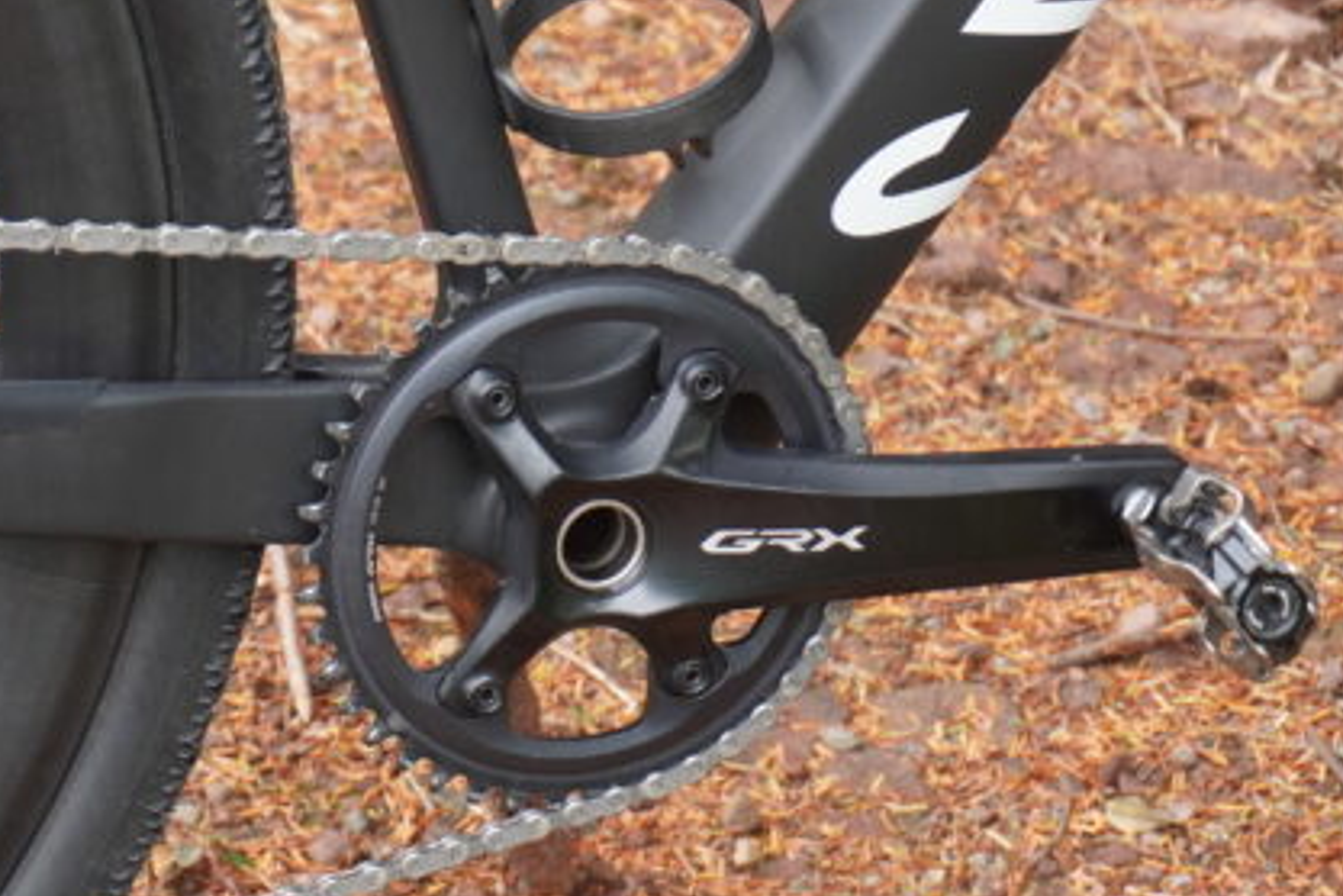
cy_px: 414
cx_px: -74
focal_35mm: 184
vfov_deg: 7.5
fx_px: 6864
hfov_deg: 11.0
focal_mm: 50
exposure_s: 1/160
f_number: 5.6
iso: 400
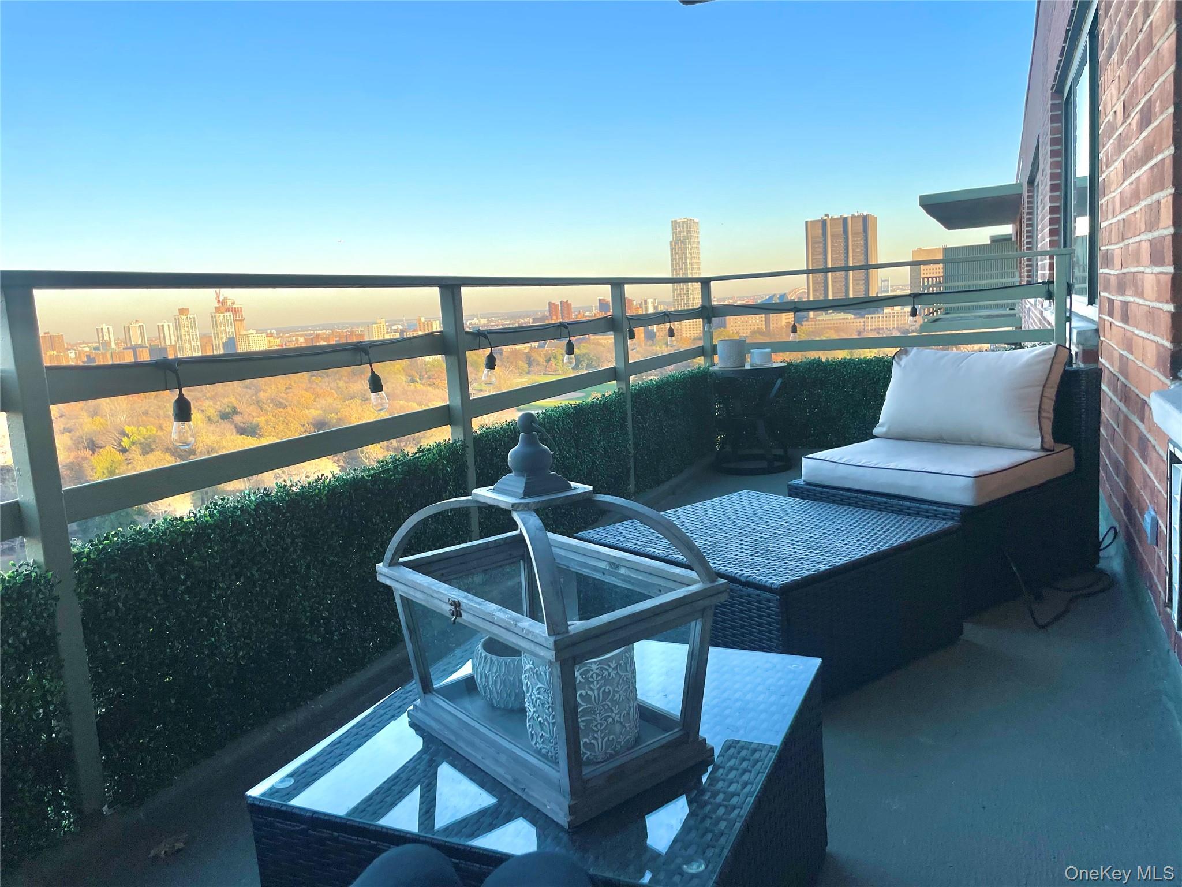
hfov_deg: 67.3
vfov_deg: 53.1
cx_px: 591
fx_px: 888
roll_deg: +4.3
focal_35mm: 26
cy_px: 444
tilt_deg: -8.9
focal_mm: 4.2
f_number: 1.6
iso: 32
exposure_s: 1/1114
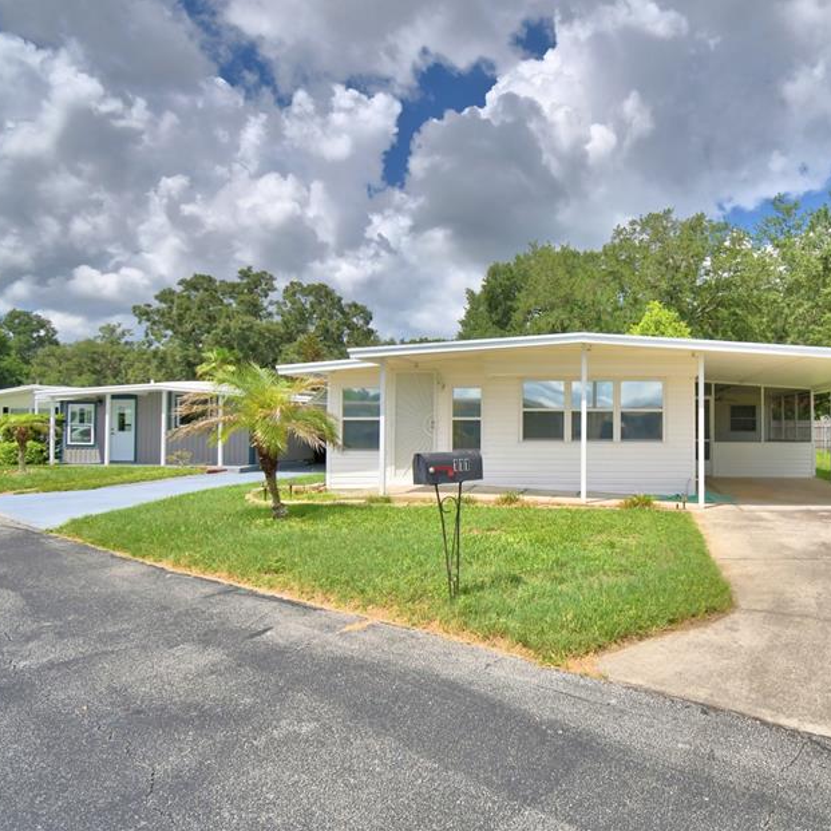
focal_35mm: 21
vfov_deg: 72.1
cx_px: 602
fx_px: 570
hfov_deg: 68.4
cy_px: 412
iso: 100
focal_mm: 10
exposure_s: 1/2000
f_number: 4.5
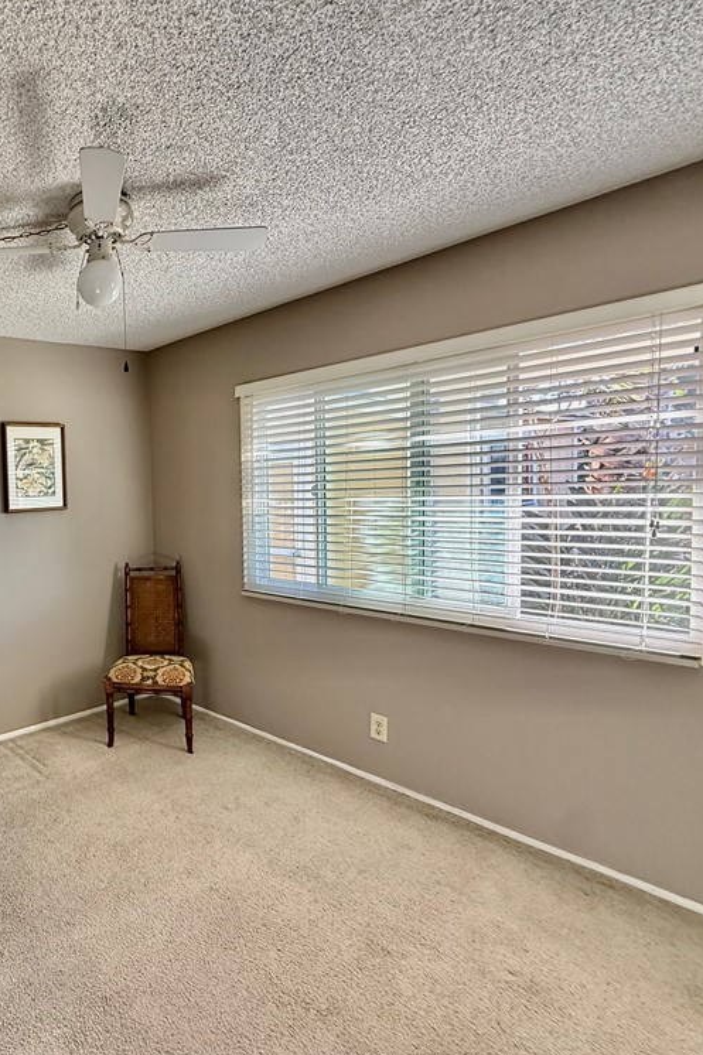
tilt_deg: -3.7
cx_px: 38
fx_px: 586
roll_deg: +2.3
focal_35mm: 20
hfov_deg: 52.3
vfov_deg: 84.0
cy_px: 530
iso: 200
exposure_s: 1/99
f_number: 2.2
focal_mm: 2.22
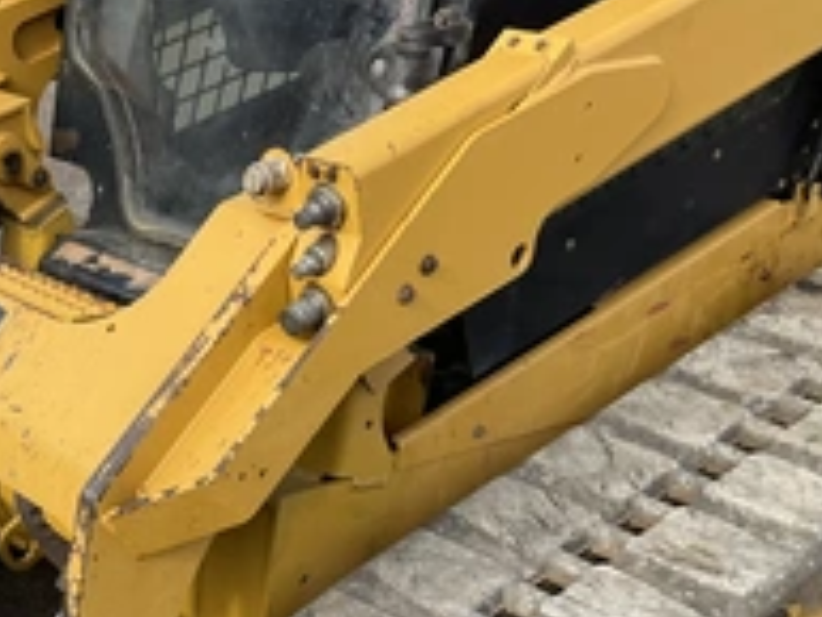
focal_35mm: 60
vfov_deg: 24.0
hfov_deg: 30.6
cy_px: 498
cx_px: 64
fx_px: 1426
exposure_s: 1/551
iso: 25
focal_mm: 3
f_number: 1.8
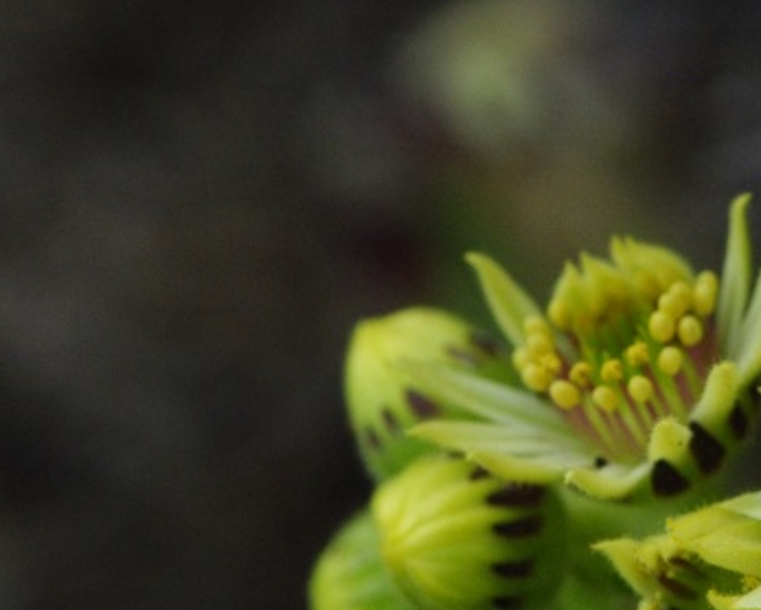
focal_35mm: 276
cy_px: 331
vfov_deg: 5.6
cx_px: 632
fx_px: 6222
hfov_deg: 7.0
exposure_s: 1/200
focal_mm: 85
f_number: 8
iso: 800
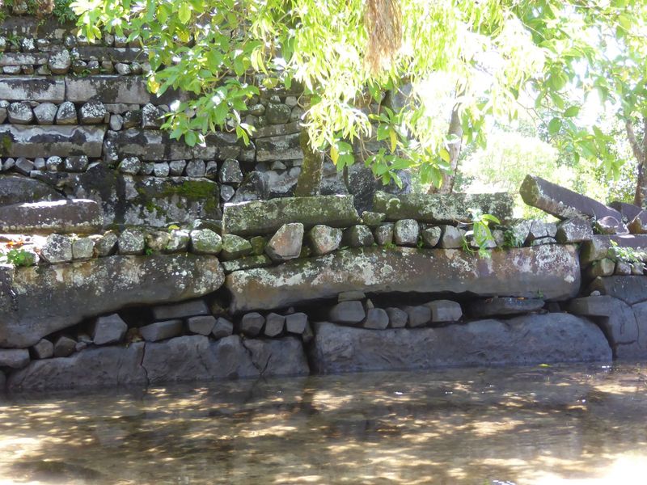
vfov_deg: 21.3
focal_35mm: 69
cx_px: 324
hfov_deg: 28.2
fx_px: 1290
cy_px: 242
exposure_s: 1/60
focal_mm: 11.7
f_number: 4.4
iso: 250
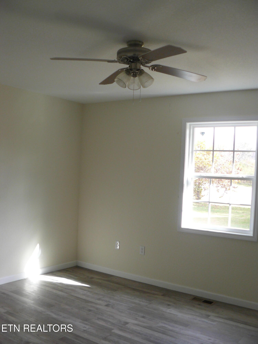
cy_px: 172
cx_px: 129
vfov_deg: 51.4
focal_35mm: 36
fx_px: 358
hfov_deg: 39.7
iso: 100
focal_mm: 6
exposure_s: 1/60
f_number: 2.8
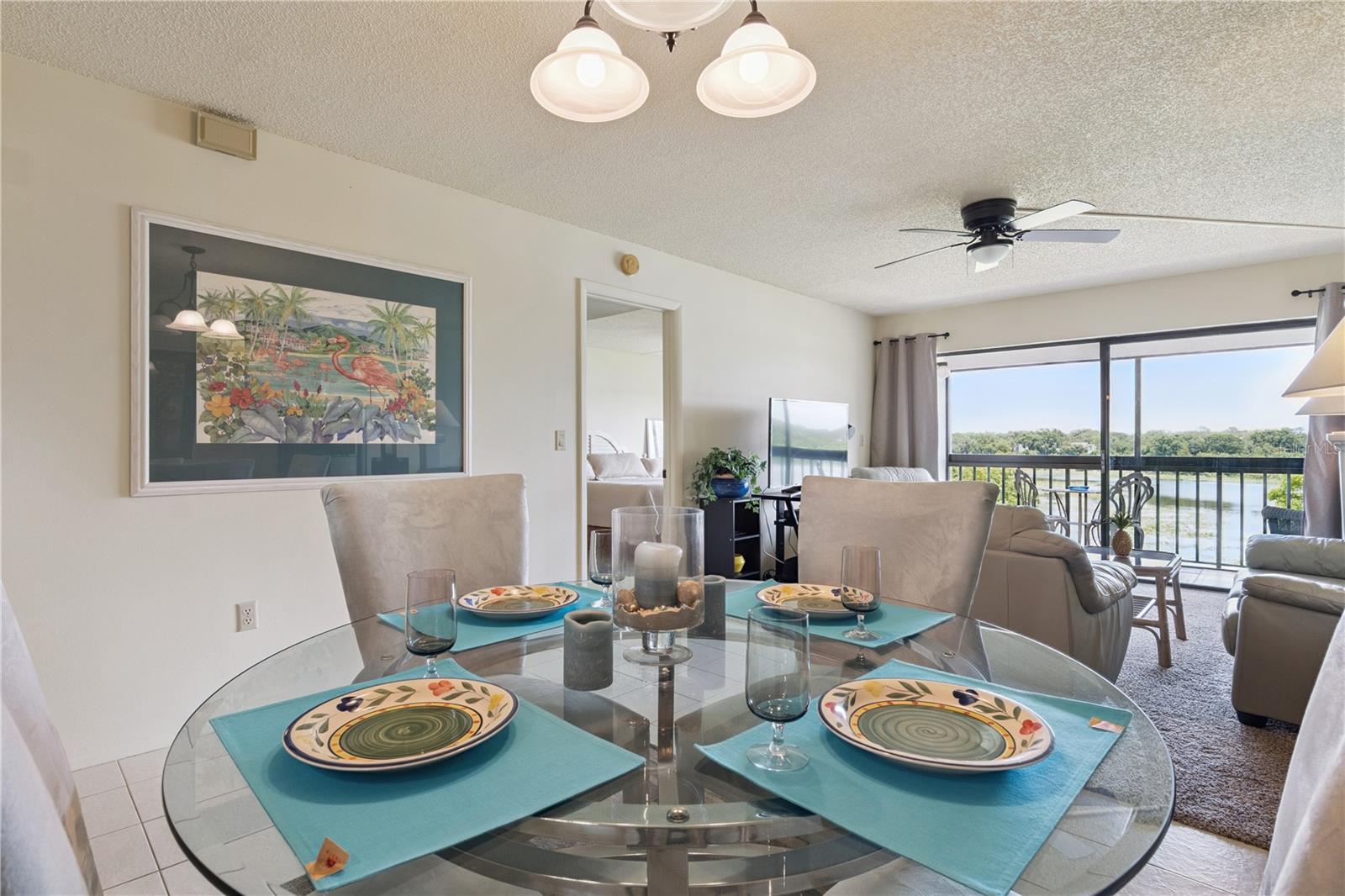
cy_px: 448
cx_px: 672
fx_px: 635
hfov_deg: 93.3
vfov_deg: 70.4
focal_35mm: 17
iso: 800
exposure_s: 1/60
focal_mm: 17
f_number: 10
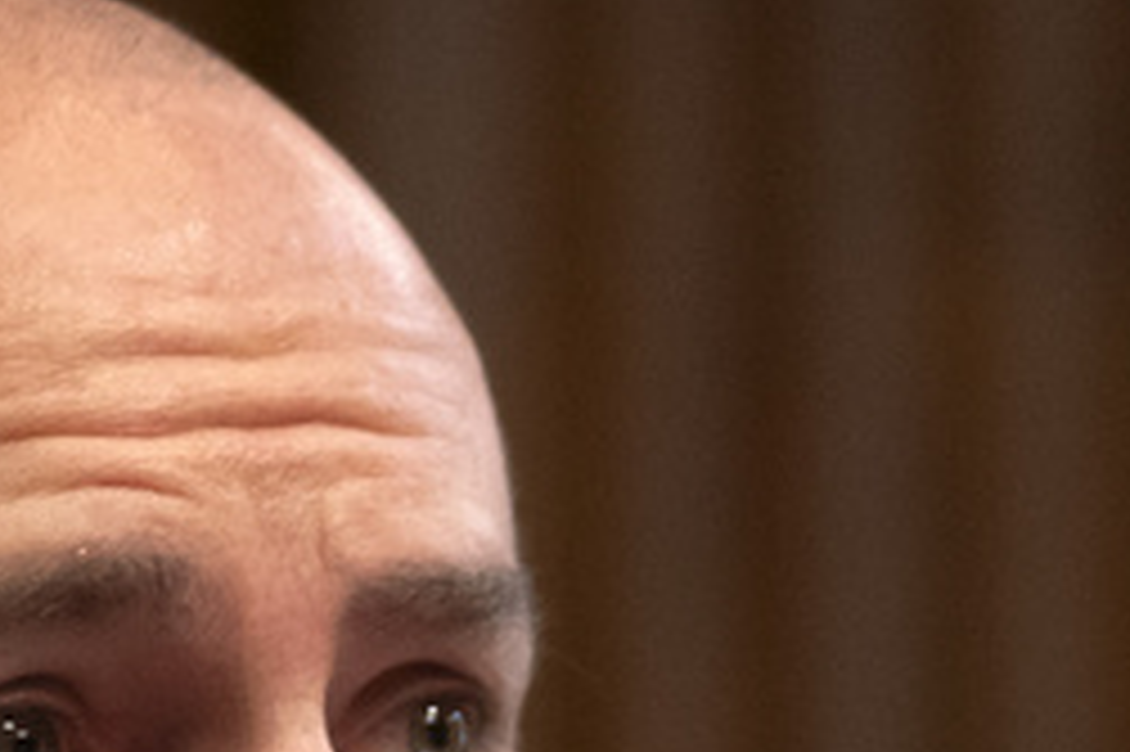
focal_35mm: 698
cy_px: 1308
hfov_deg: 2.9
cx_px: -855
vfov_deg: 2.0
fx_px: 21894
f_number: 2.8
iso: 3200
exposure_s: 1/500
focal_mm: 114
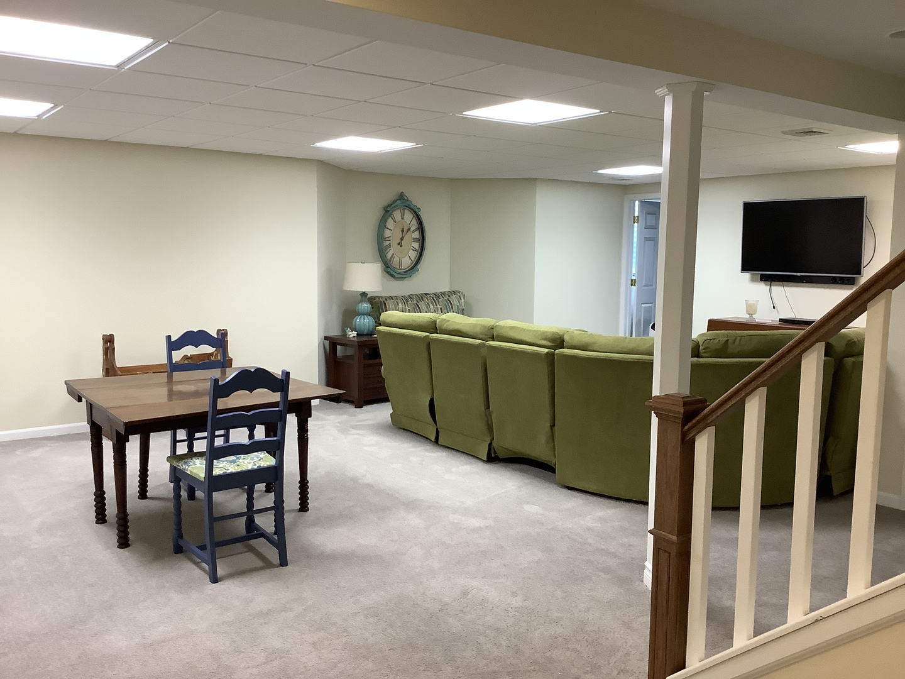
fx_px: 810
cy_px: 340
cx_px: 452
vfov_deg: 45.4
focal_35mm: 31
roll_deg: -1.4
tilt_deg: -7.1
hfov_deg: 58.4
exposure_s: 1/60
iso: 160
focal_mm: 3.3
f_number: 2.4
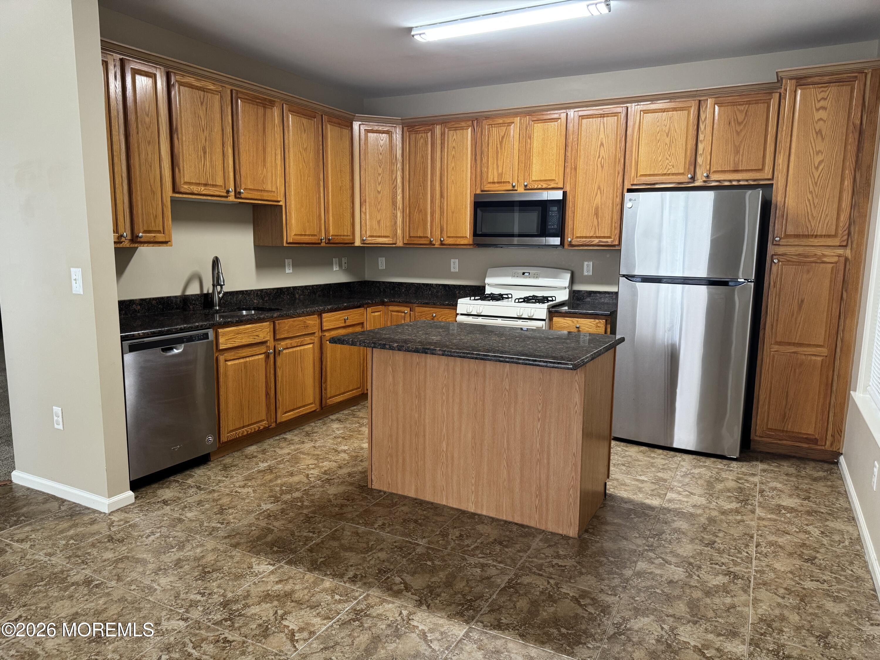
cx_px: 440
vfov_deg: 56.8
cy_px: 330
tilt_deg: -8.4
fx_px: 610
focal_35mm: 24
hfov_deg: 71.6
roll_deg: +0.0
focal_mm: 6.76
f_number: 1.78
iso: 320
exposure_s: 1/60
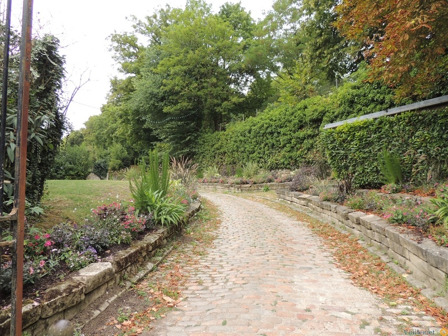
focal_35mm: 24
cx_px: 224
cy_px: 168
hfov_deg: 71.6
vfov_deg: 56.8
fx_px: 311
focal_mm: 4.3
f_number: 3
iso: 100
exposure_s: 1/200
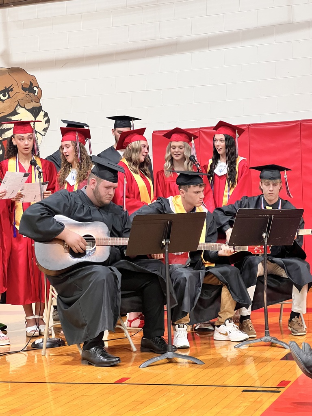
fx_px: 925
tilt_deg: -0.4
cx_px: 156
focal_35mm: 77
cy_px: 208
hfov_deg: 19.1
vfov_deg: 25.3
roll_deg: +3.0
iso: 400
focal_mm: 9
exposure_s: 1/60
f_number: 2.8
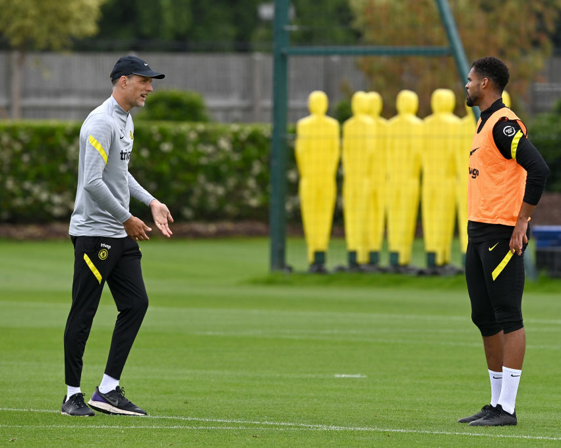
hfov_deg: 4.3
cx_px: 294
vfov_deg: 3.4
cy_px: 224
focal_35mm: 452
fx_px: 7501
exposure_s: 1/1600
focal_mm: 400
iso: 640
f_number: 5.6
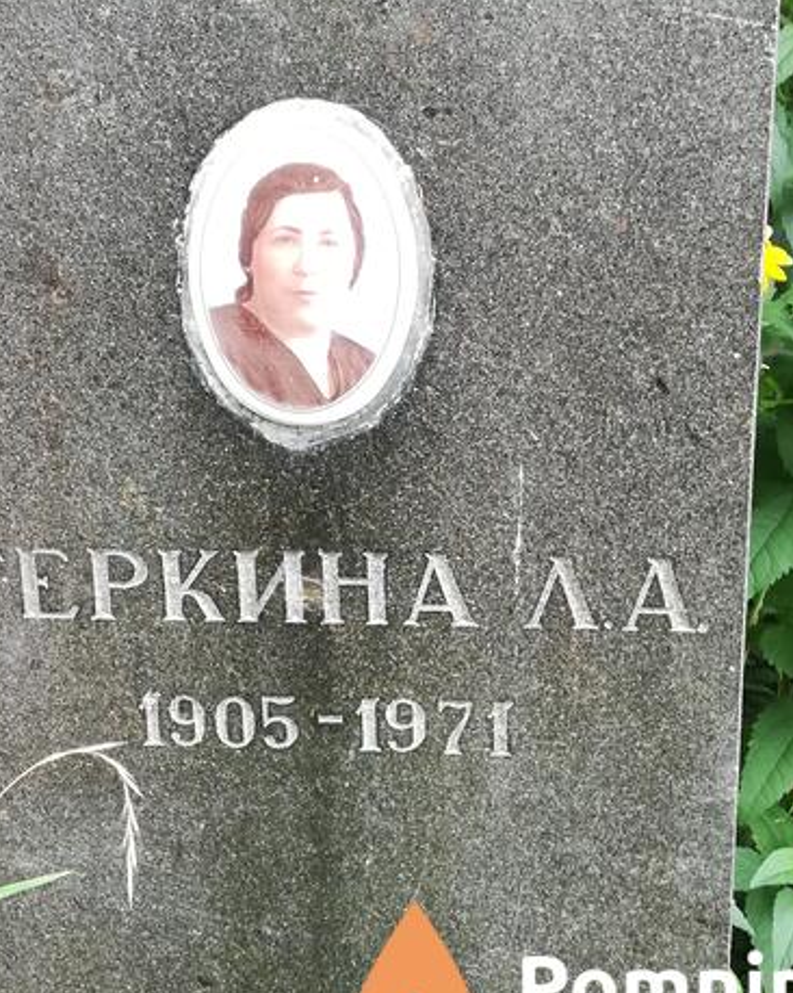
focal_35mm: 55
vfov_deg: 34.1
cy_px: 451
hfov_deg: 27.6
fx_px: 1615
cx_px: 364
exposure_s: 1/40
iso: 80
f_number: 2.2
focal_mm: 3.83
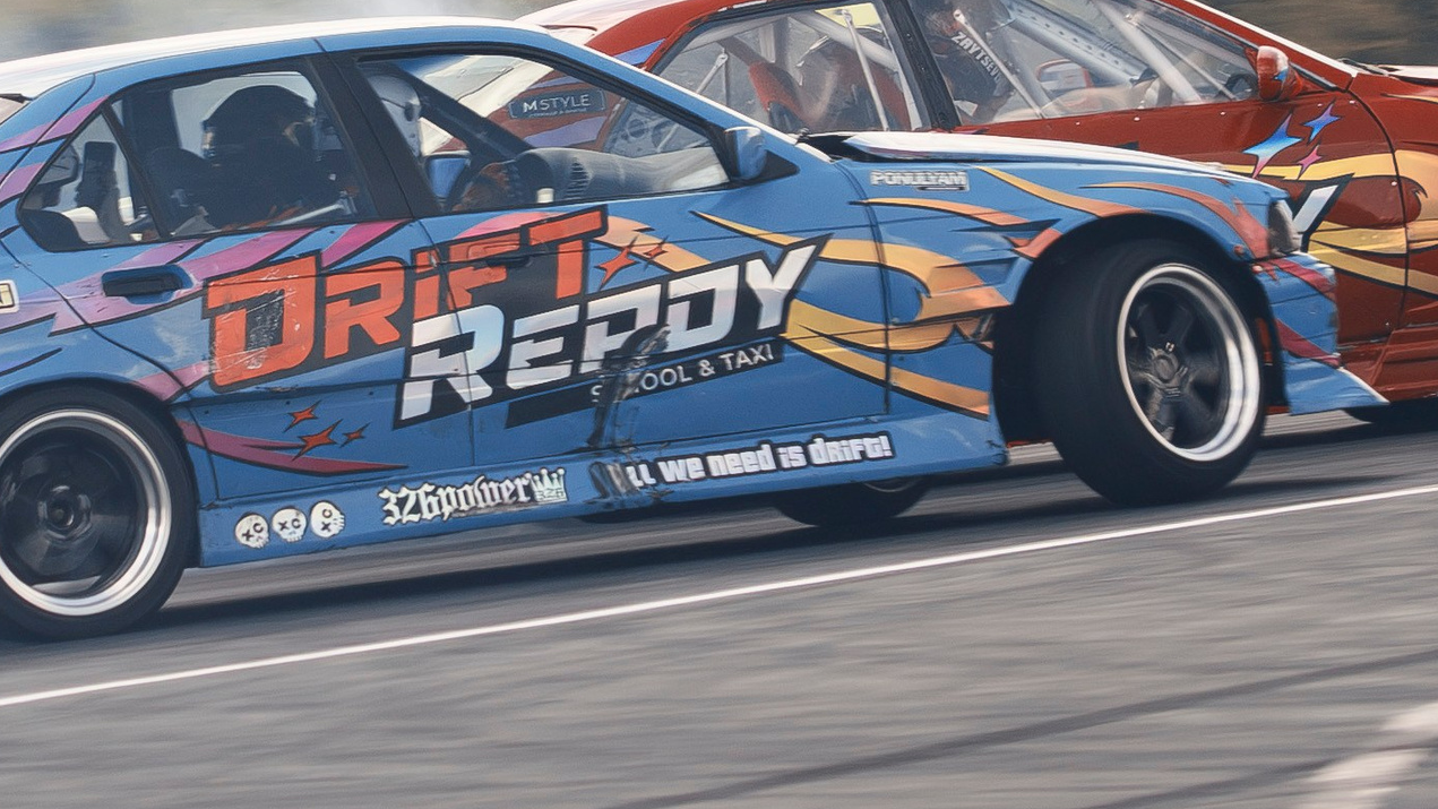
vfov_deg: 2.0
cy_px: 127
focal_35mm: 621
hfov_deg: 3.5
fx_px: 23679
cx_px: 620
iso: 100
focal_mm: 140
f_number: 10
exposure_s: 1/125
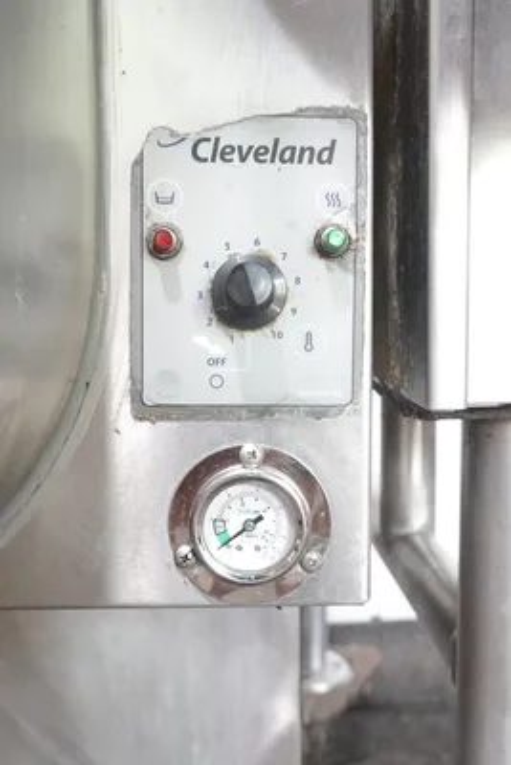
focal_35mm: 35
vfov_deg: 54.4
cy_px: 382
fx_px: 745
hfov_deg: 37.9
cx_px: 256
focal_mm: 13.03
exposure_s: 1/40
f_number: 3.5
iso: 2000
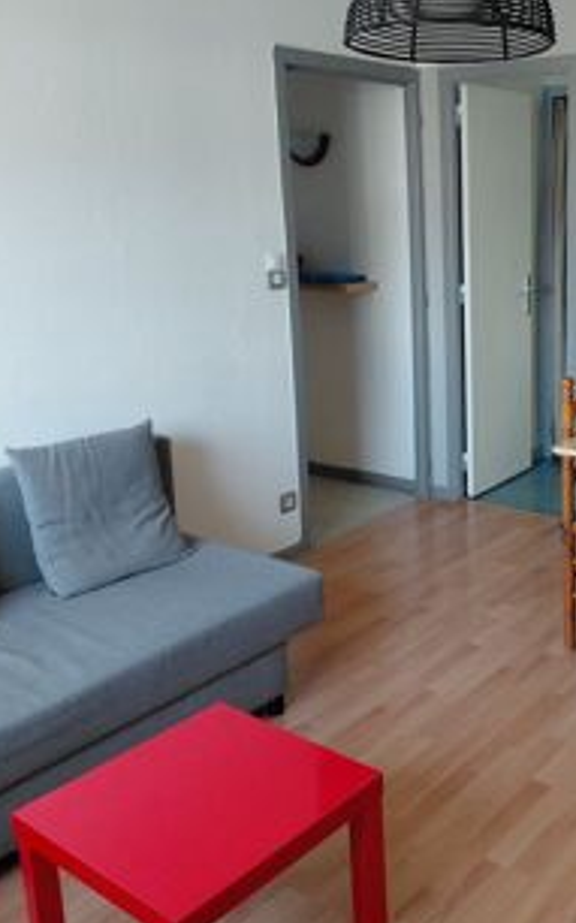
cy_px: 397
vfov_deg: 52.6
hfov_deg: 33.3
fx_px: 930
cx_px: 467
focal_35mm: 37
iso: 160
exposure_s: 1/120
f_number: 1.8
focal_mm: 4.69
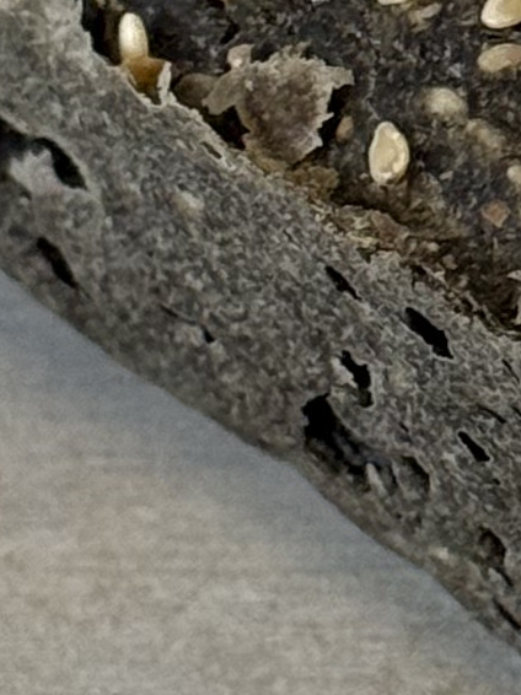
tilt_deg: -34.0
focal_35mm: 342
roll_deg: +0.3
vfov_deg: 5.8
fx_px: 6868
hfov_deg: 4.3
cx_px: 646
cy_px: -203
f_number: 1.78
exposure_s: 1/60
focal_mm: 6.76
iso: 160
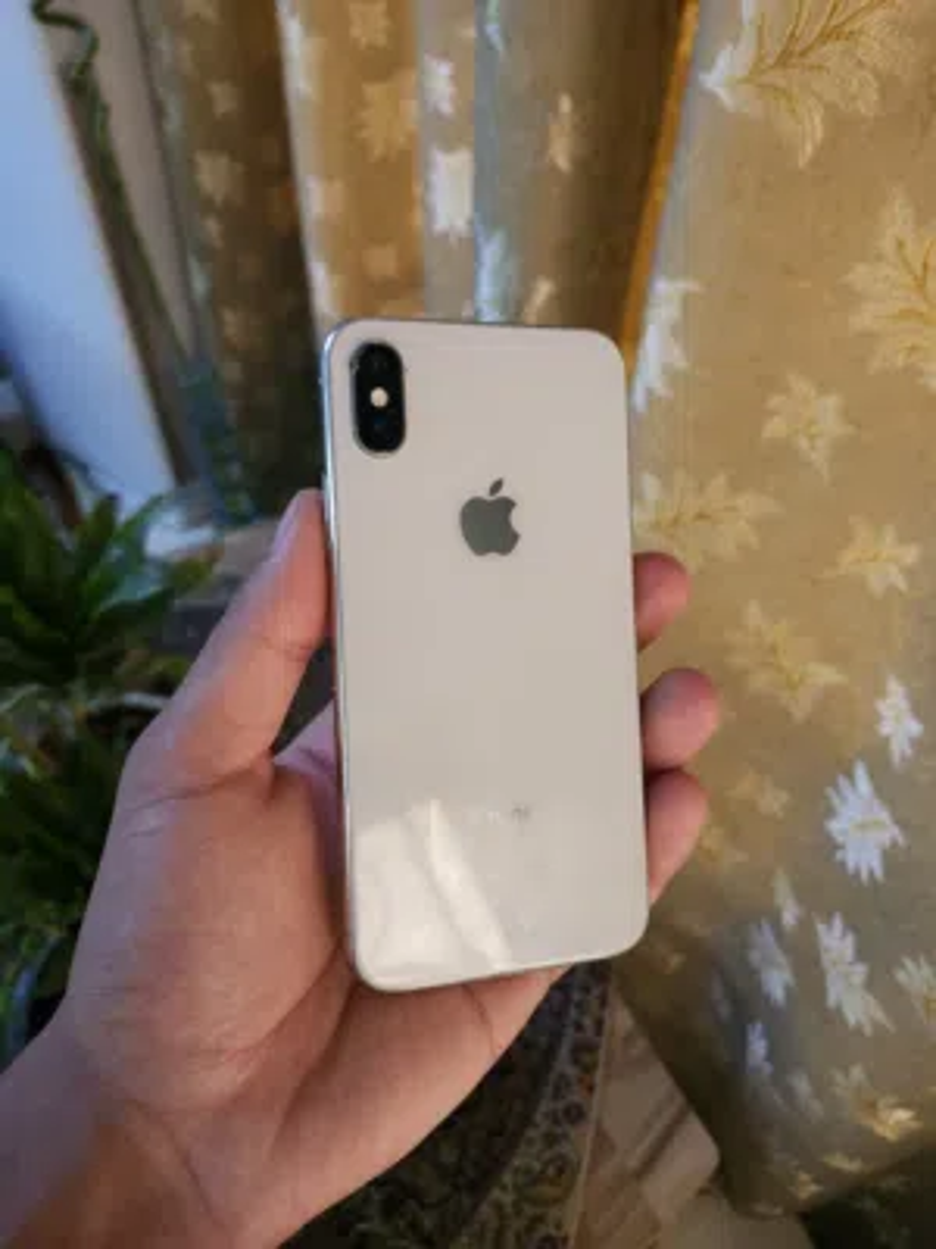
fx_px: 829
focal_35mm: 23
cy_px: 624
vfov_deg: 73.9
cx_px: 468
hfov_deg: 58.9
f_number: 1.8
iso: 500
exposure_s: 1/30
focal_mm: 5.54
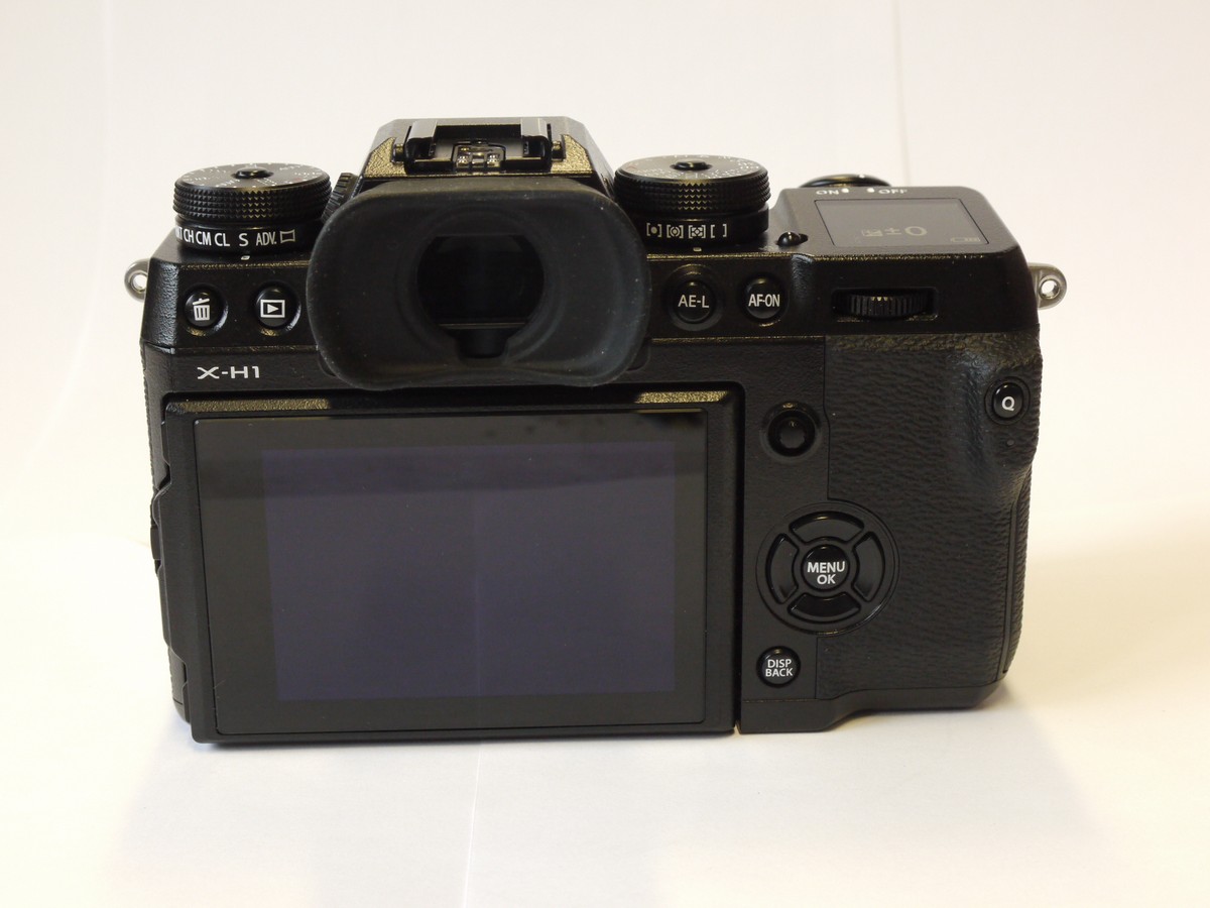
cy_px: 454
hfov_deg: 31.2
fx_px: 2167
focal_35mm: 62
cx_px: 605
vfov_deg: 23.7
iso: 800
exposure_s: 1/30
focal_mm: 31
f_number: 10
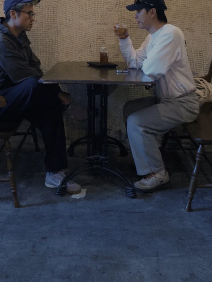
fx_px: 392
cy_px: 20
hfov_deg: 30.2
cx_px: 88
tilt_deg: -0.4
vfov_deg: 36.7
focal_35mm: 48
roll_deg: +0.2
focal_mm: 6.86
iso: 400
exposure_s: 1/50
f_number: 1.78
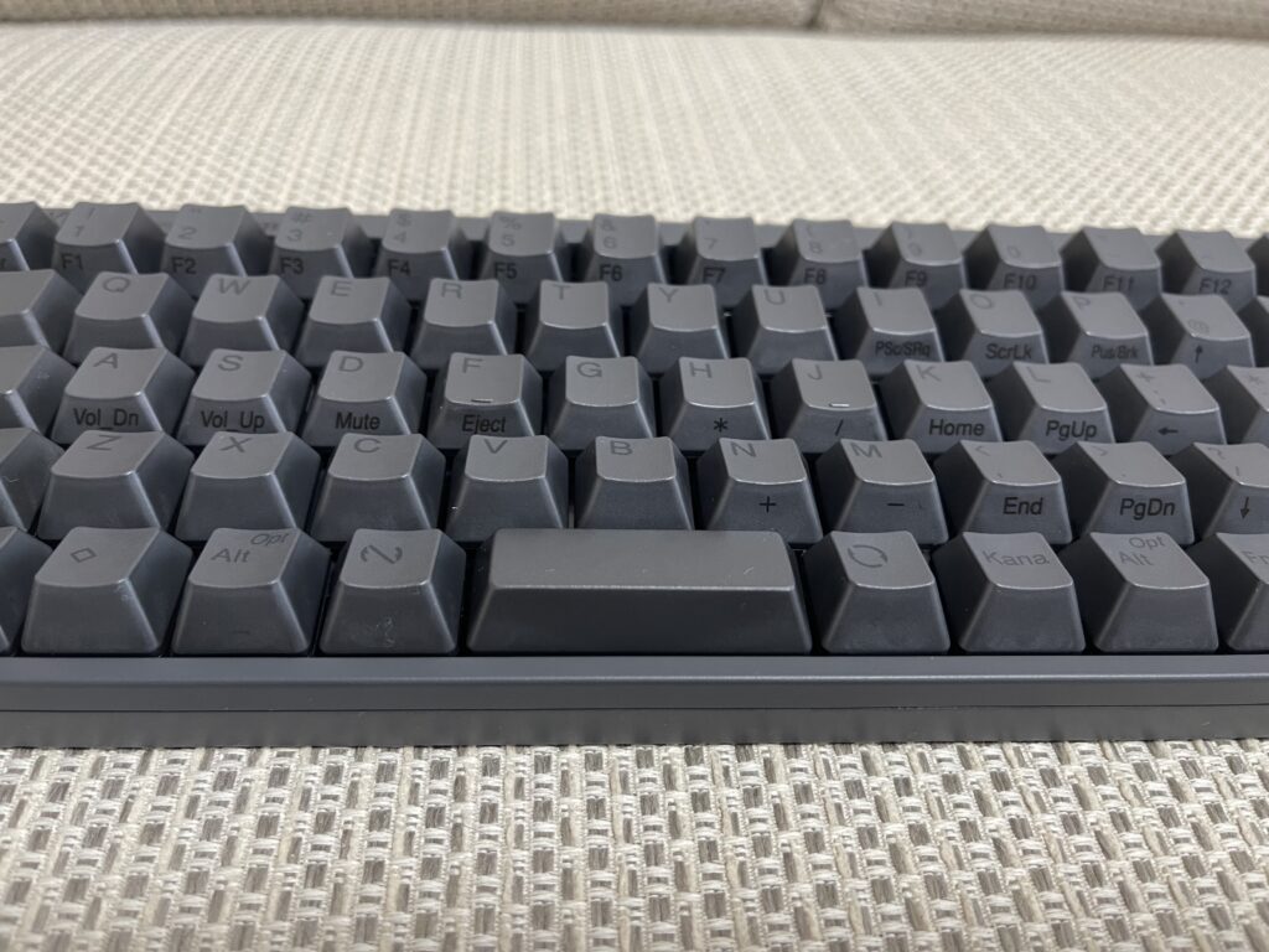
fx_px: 953
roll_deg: -3.8
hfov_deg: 67.3
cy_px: 476
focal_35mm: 26
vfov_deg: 53.1
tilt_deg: -42.9
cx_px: 634
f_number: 1.6
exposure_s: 1/60
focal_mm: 5.1
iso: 250
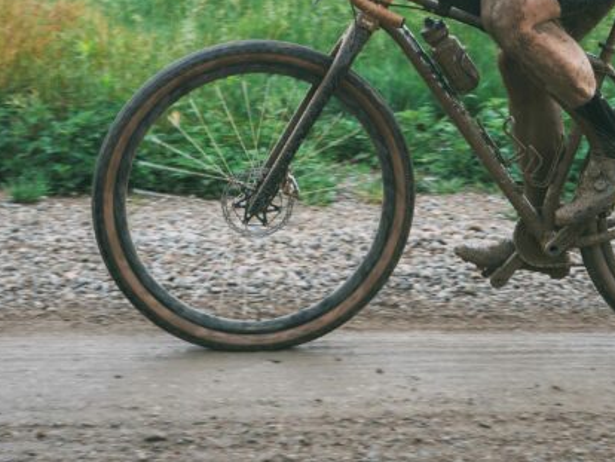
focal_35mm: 88
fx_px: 1564
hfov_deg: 22.0
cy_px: -23
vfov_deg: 16.4
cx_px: 489
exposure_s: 1/640
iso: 1000
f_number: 4
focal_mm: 37
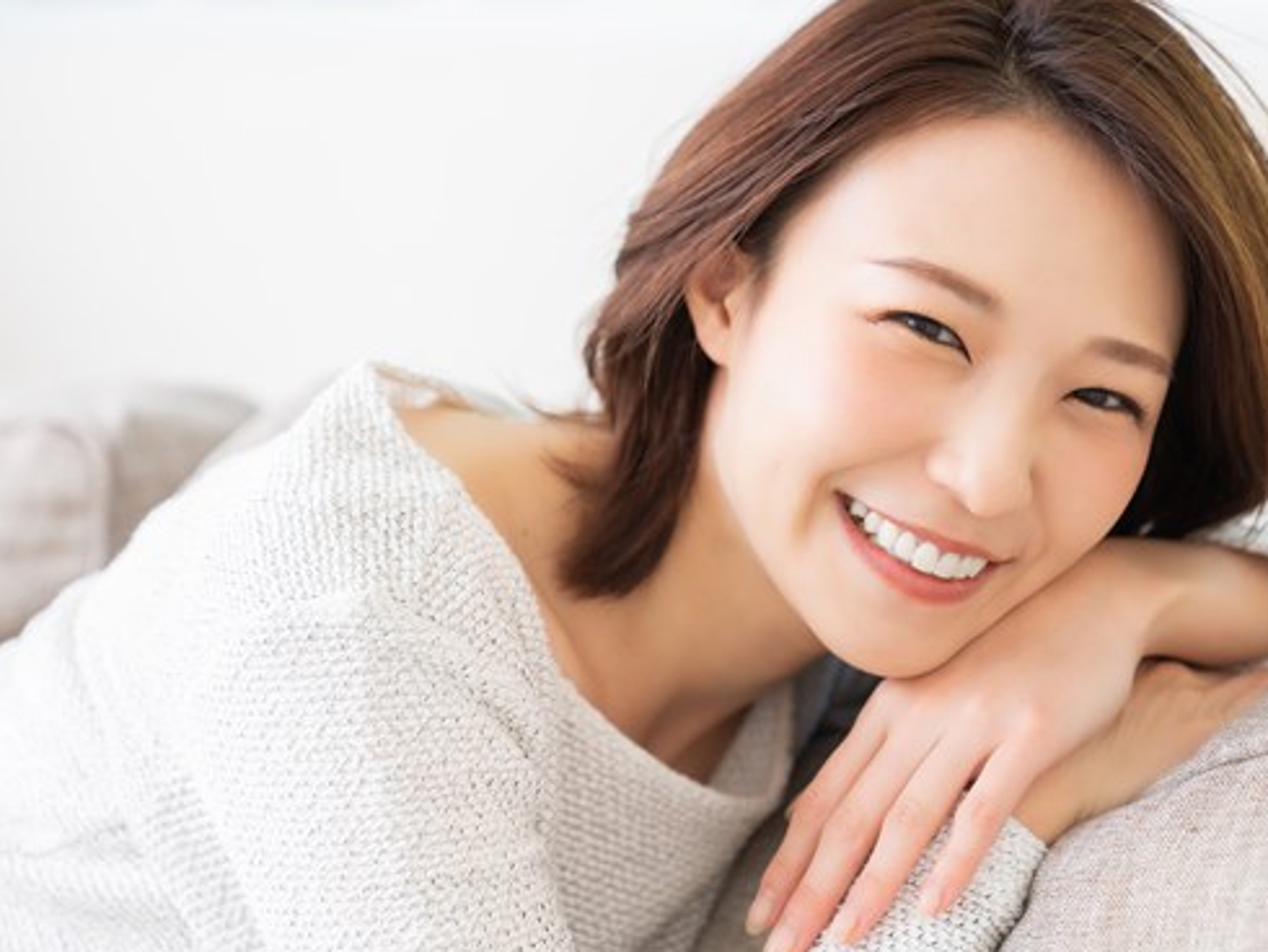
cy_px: 450
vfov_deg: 18.4
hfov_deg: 24.4
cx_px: 650
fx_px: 2932
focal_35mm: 80
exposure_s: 1/100
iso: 100
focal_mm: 68
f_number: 2.8
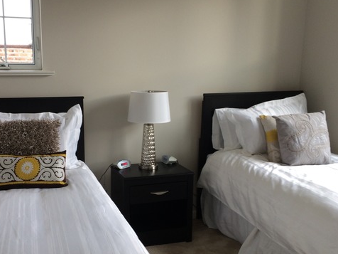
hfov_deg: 47.4
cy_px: 140
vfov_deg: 36.8
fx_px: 381
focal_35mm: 39
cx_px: 126
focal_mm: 4.15
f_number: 2.2
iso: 50
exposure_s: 1/30
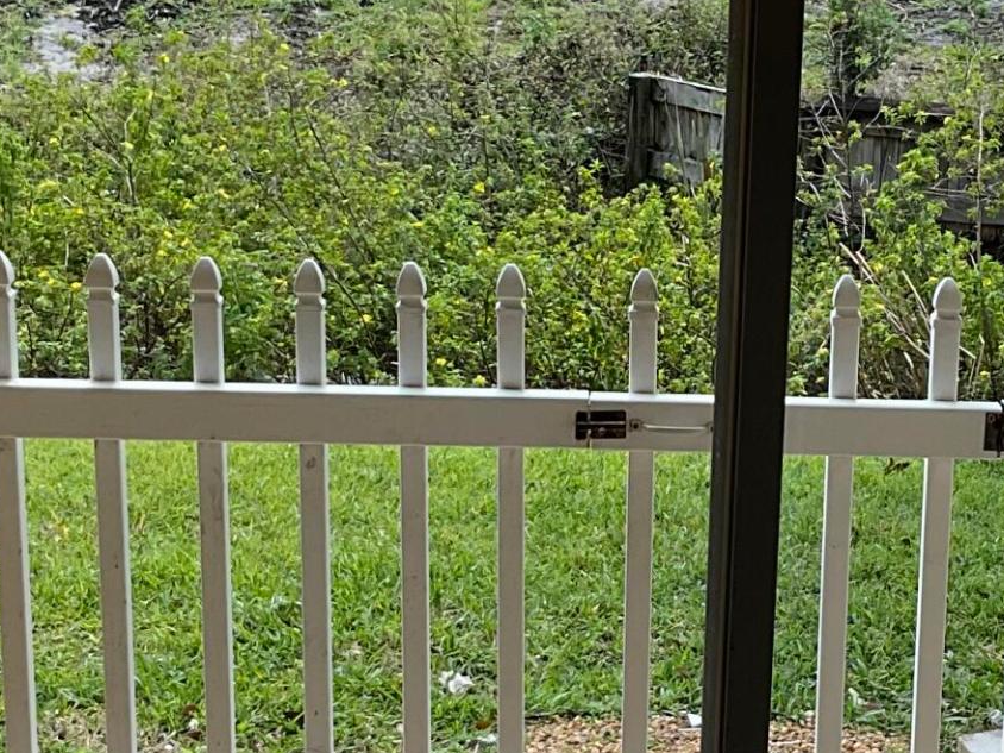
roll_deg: -1.0
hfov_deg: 19.7
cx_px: 772
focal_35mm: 99
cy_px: 484
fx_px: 2871
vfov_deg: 14.9
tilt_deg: -15.2
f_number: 1.8
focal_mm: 3
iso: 16
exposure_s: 1/500
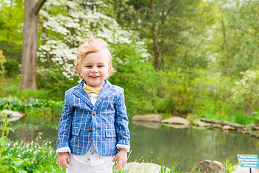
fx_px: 345
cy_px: 114
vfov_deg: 27.9
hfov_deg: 40.8
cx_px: 95
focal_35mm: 48
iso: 200
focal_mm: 29
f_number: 3.5
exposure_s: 1/320
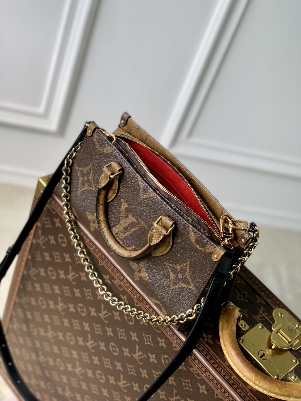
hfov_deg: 28.0
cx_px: 150
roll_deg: -23.1
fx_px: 603
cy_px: 200
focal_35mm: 52
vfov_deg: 36.8
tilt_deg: -39.4
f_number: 2.4
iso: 16
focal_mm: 6
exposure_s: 1/122
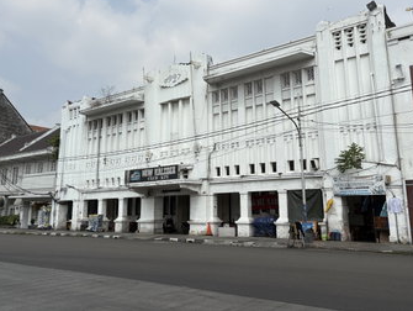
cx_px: 219
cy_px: 127
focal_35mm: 31
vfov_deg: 45.3
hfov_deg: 58.3
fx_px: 370
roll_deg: +0.7
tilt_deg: +12.4
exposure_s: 1/6329
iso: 50
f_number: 1.6
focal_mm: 5.96
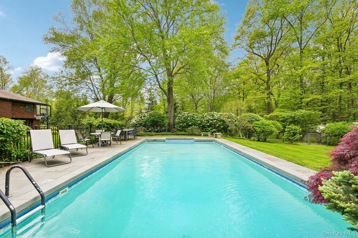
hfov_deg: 96.7
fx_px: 159
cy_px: 119
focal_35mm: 16
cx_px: 179
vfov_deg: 73.7
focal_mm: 16
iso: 100
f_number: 8
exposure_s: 1/80
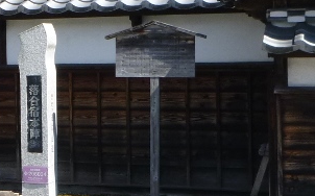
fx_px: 772
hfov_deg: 21.6
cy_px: 60
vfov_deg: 14.4
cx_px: -47
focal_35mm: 90
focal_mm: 4.5
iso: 100
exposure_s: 1/320
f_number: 3.9
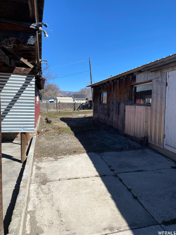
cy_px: 118
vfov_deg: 67.3
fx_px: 176
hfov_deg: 53.1
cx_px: 88
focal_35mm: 26
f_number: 1.8
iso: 32
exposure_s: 1/2890
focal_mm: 4.25
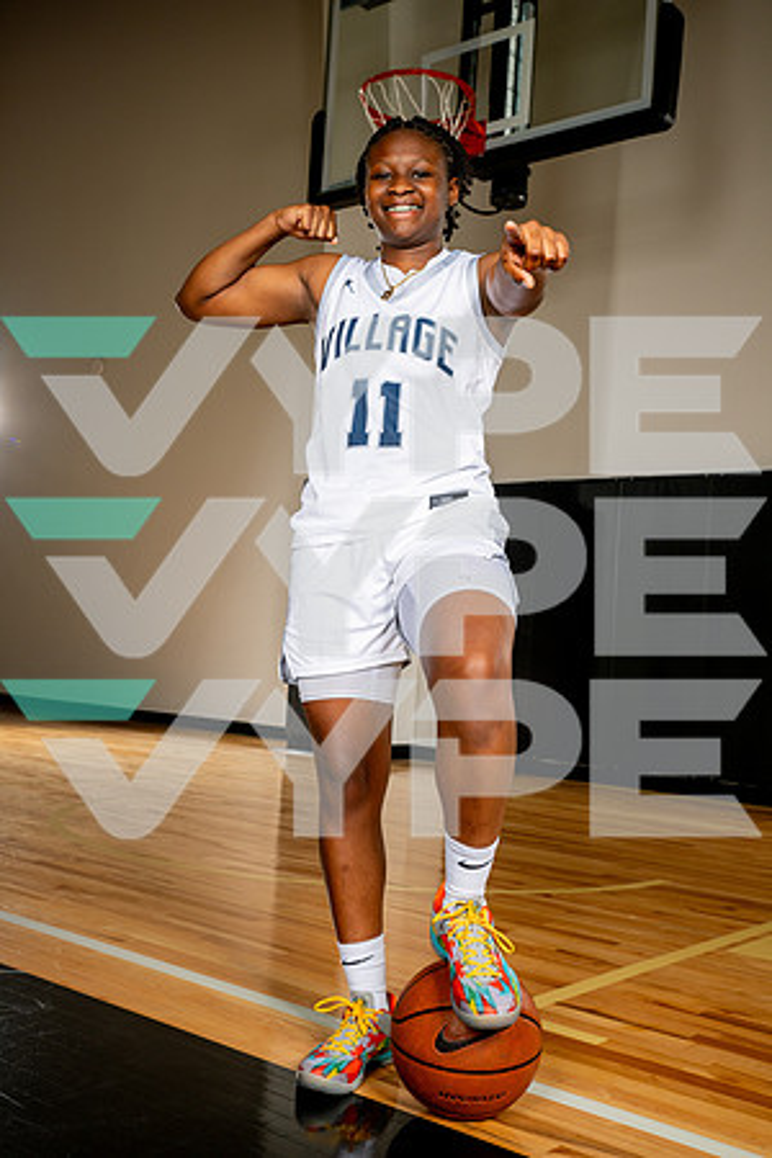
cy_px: 579
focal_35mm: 38
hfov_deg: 35.1
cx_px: 386
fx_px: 1222
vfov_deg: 50.7
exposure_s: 1/500
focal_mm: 38
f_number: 8
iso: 250
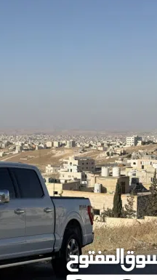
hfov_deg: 13.4
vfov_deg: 24.5
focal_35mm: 87
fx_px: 645
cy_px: 143
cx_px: -43
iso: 64
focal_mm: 6.76
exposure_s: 1/7874
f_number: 1.78
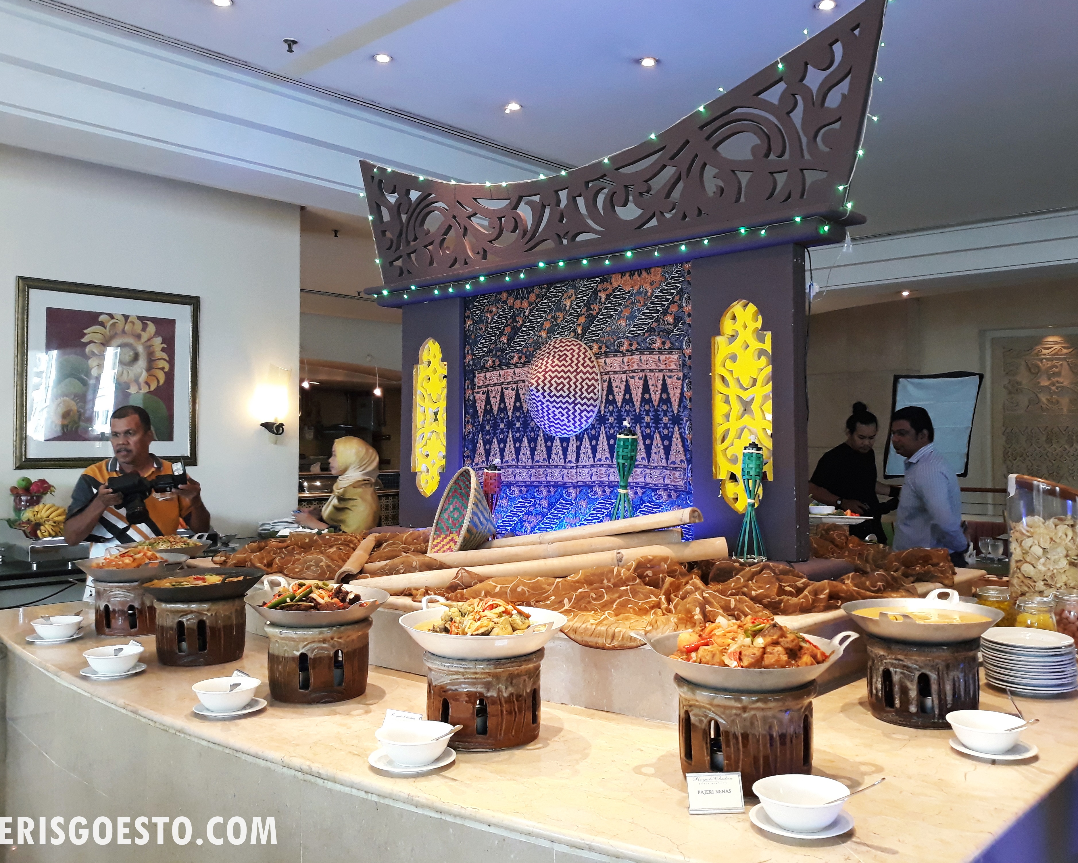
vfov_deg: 50.0
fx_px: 925
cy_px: 418
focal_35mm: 29
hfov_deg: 60.4
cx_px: 574
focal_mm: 3.71
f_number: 1.7
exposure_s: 1/50
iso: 200
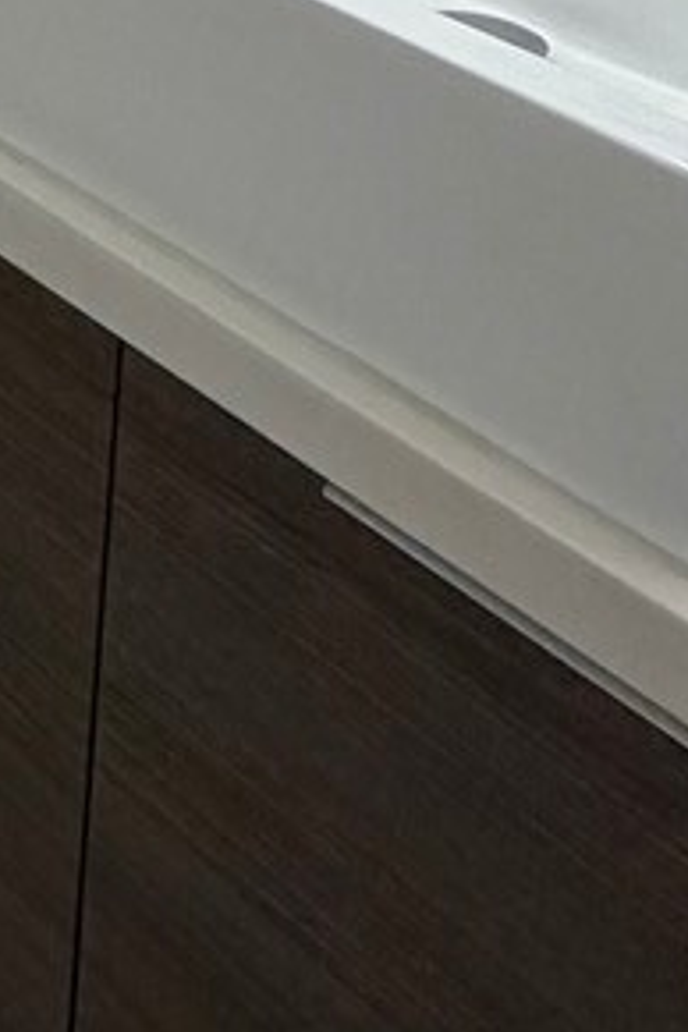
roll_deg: -3.1
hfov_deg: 14.6
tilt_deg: -4.6
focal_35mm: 80
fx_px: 2293
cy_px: -752
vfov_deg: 19.7
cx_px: -606
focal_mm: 2.22
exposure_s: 1/120
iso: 200
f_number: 2.2
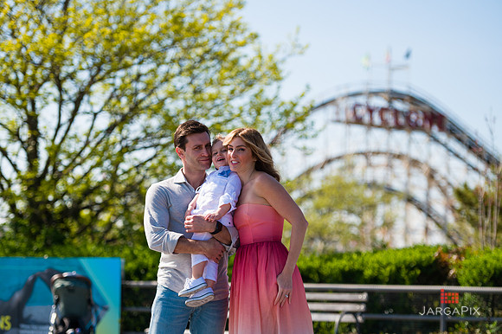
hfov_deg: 18.3
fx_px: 1561
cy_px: 167
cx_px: 251
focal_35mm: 112
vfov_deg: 12.2
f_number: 3.2
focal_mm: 112
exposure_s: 1/2500
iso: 200
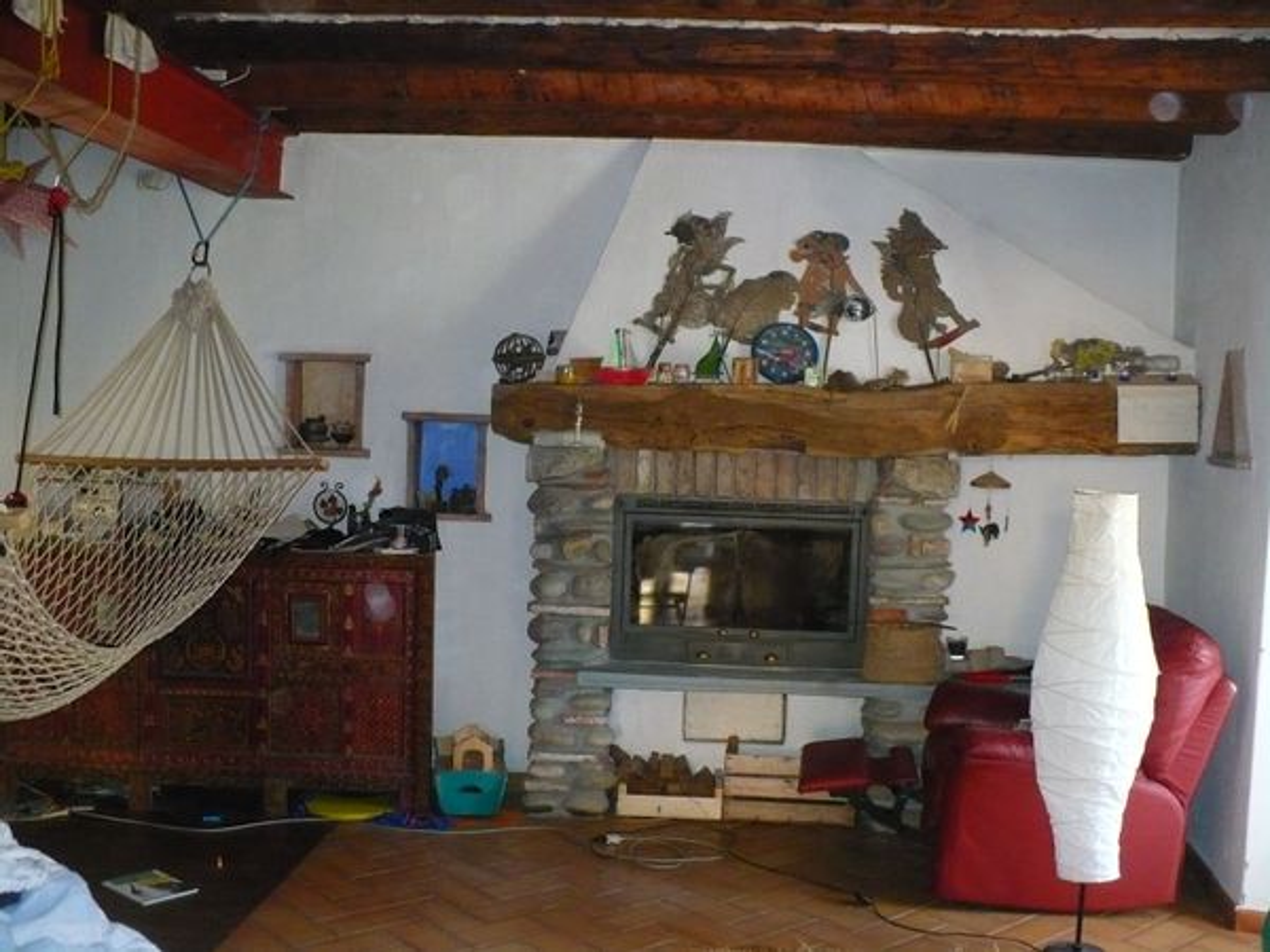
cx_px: 635
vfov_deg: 38.7
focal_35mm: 37
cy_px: 476
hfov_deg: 50.1
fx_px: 1357
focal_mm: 6.1
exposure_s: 1/30
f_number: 2.8
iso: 400
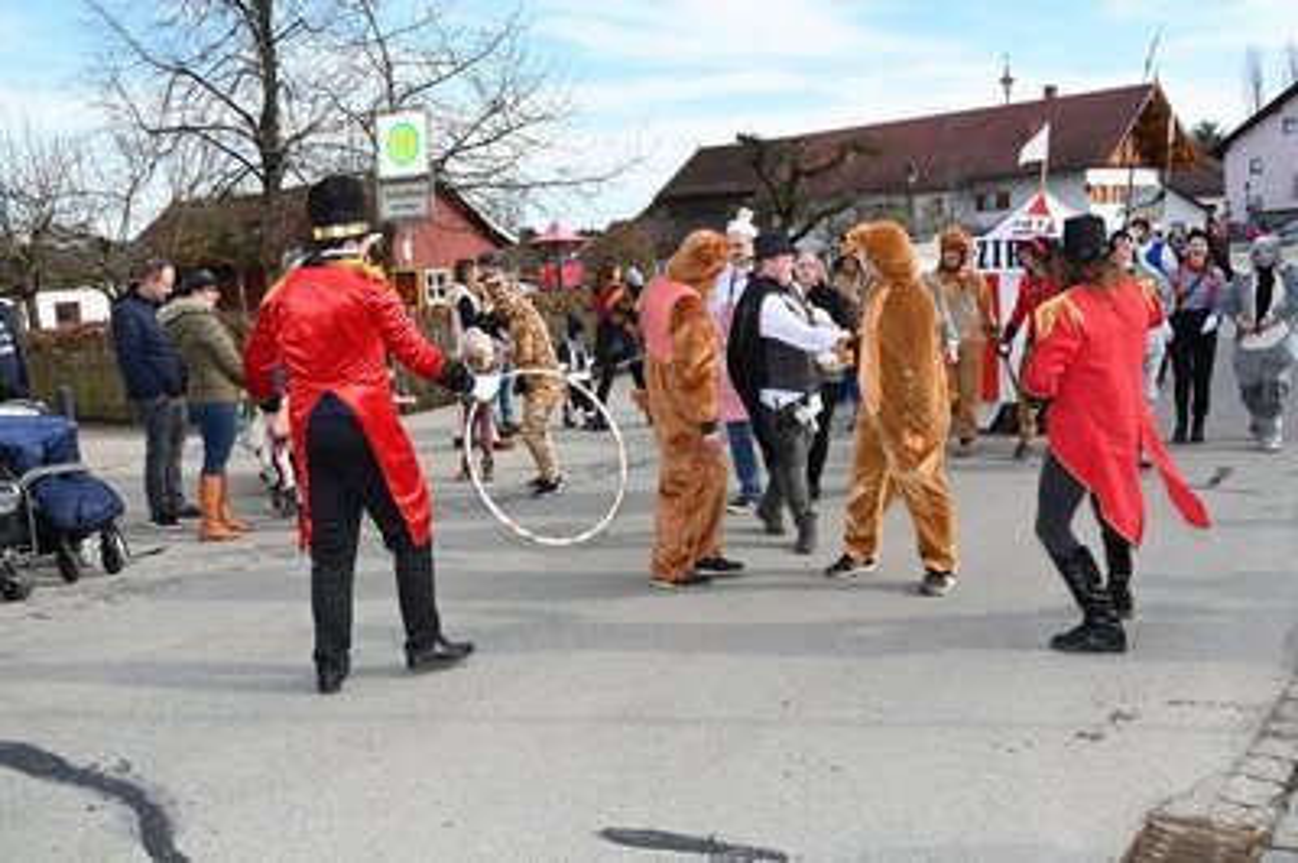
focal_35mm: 35
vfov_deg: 37.8
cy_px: 432
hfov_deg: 54.5
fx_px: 1261
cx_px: 649
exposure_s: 1/200
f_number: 20
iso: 1000
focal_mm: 35
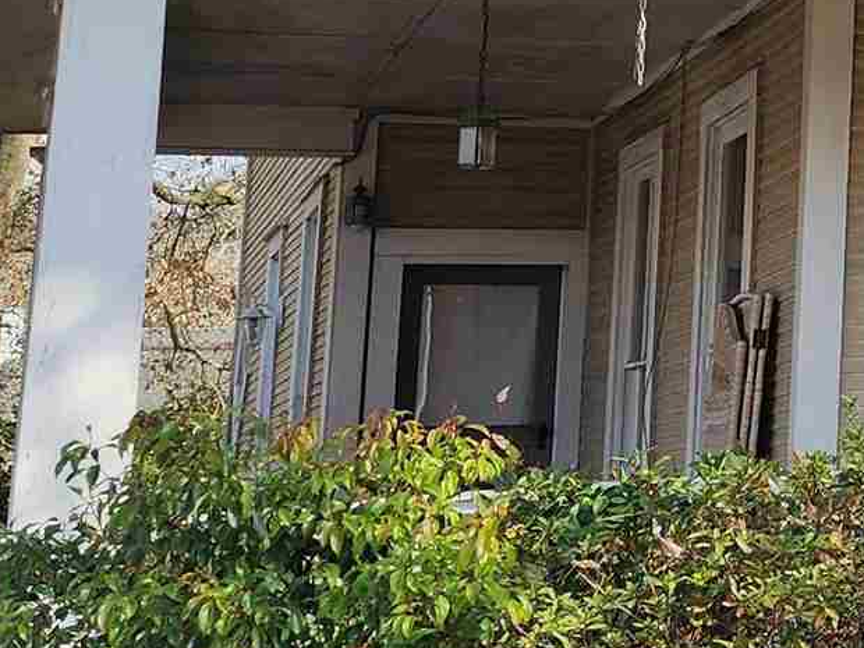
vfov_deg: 12.8
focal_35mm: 114
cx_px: 1572
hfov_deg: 14.9
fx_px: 2845
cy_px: -52
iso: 12
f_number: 1.8
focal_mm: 6.4
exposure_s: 1/799
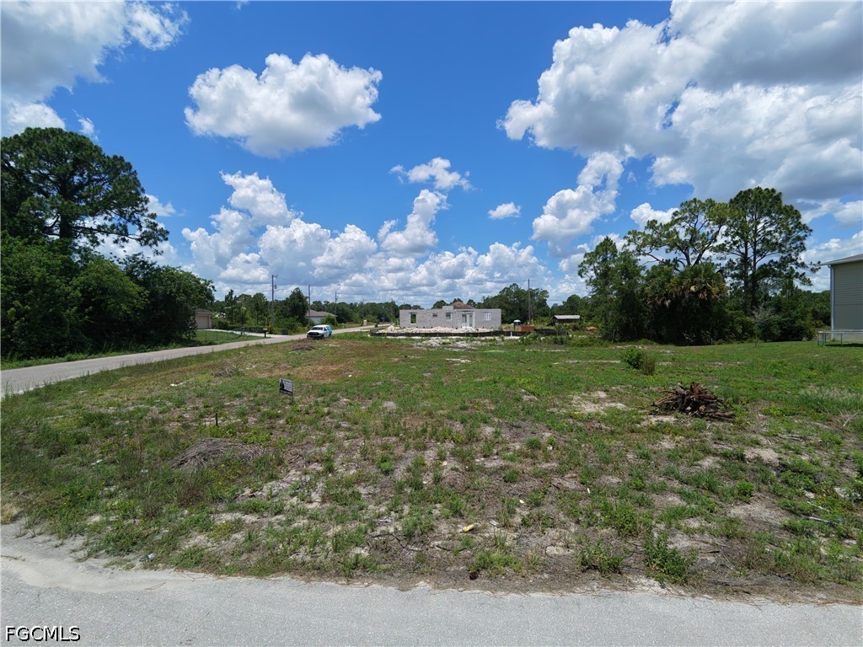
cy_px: 324
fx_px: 399
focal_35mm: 16
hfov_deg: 94.5
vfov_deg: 78.1
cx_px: 432
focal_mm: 3.05
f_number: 2.2
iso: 200
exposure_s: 1/3200
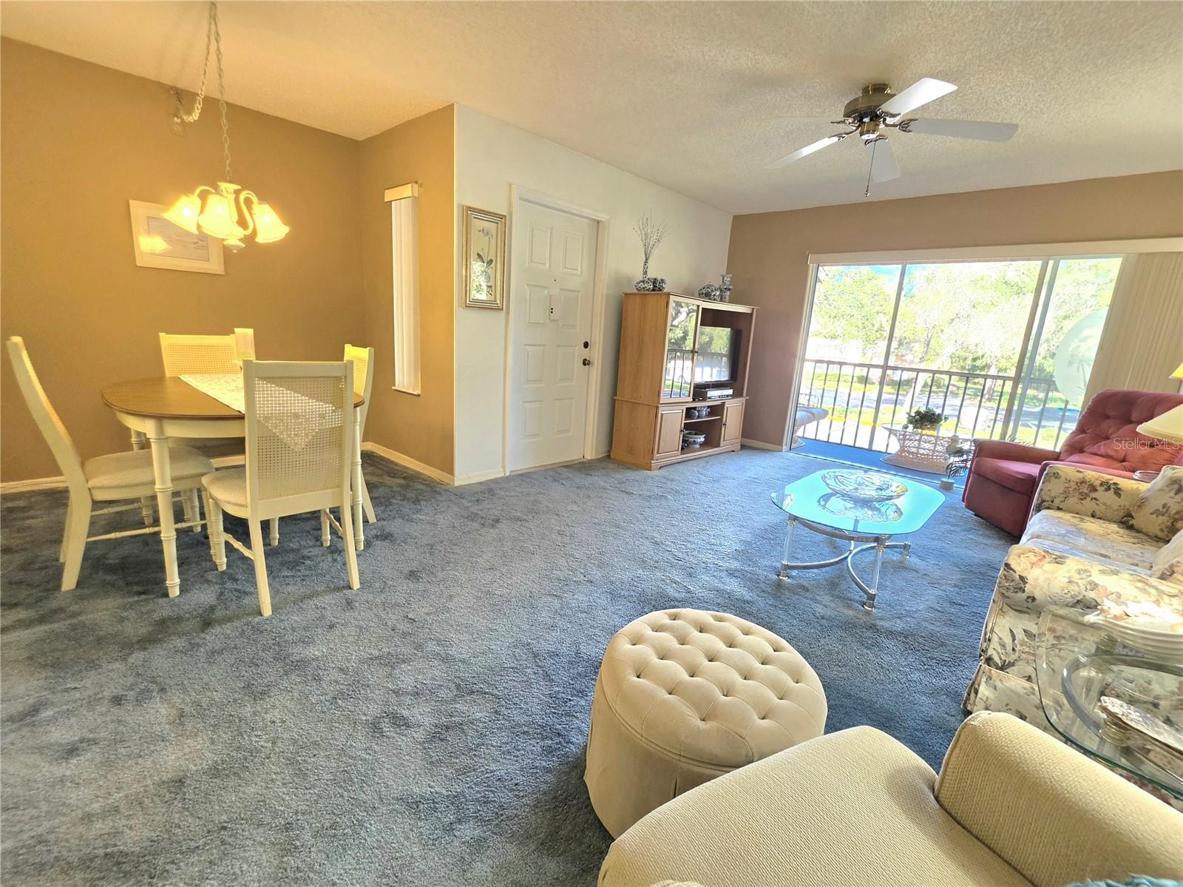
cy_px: 444
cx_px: 592
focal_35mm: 13
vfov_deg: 89.9
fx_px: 444
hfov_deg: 106.2
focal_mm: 2.2
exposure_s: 1/120
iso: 160
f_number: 1.9
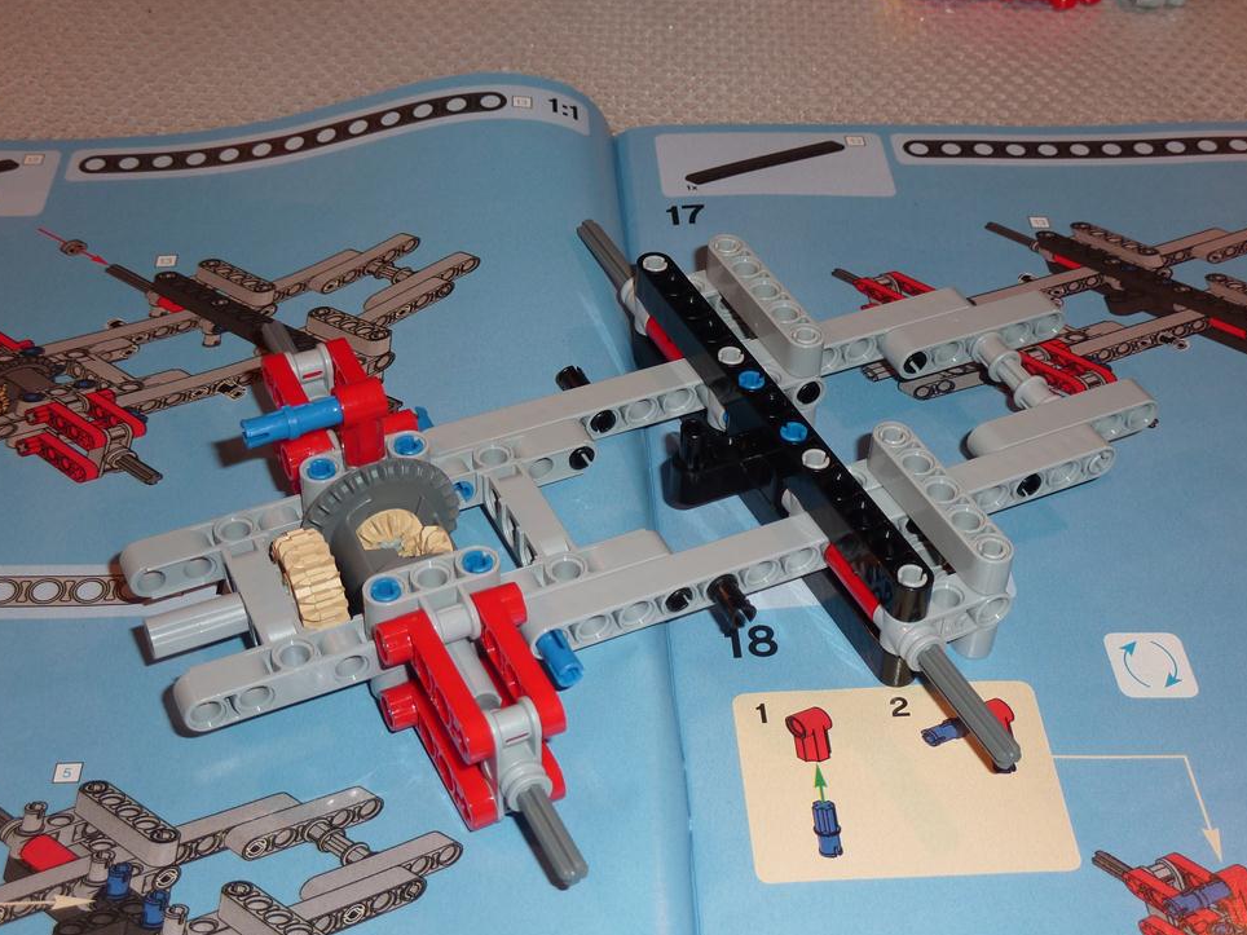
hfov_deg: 37.5
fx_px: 1837
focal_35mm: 51
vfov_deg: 28.6
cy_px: 489
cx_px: 645
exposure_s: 1/30
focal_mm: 7.9
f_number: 3.8
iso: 100
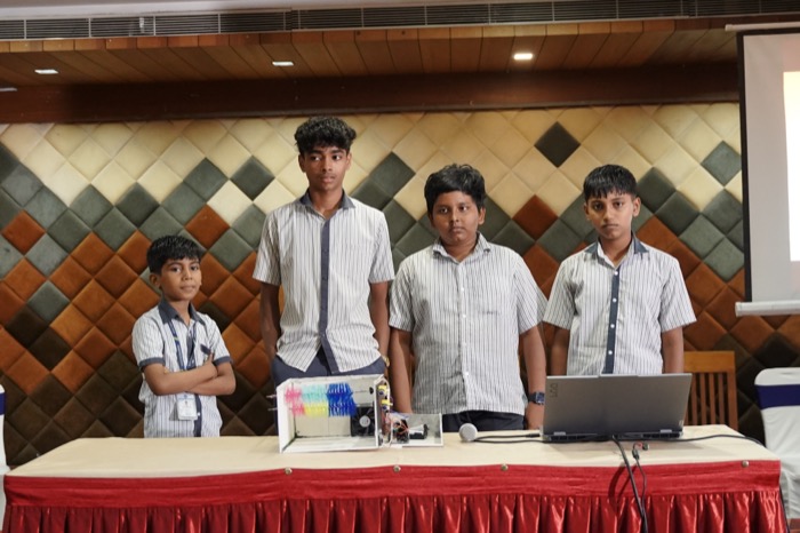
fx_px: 1288
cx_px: 400
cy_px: 266
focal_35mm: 58
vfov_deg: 23.4
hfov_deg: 34.5
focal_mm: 38.7
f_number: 2.8
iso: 5000
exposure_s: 1/400
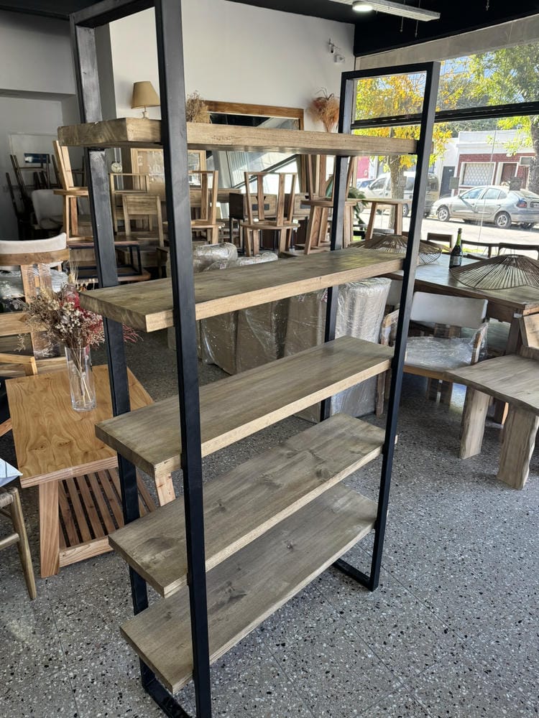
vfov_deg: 71.6
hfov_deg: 56.8
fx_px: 498
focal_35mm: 24
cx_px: 270
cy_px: 359
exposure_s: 1/121
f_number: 1.78
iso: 125
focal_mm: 6.76
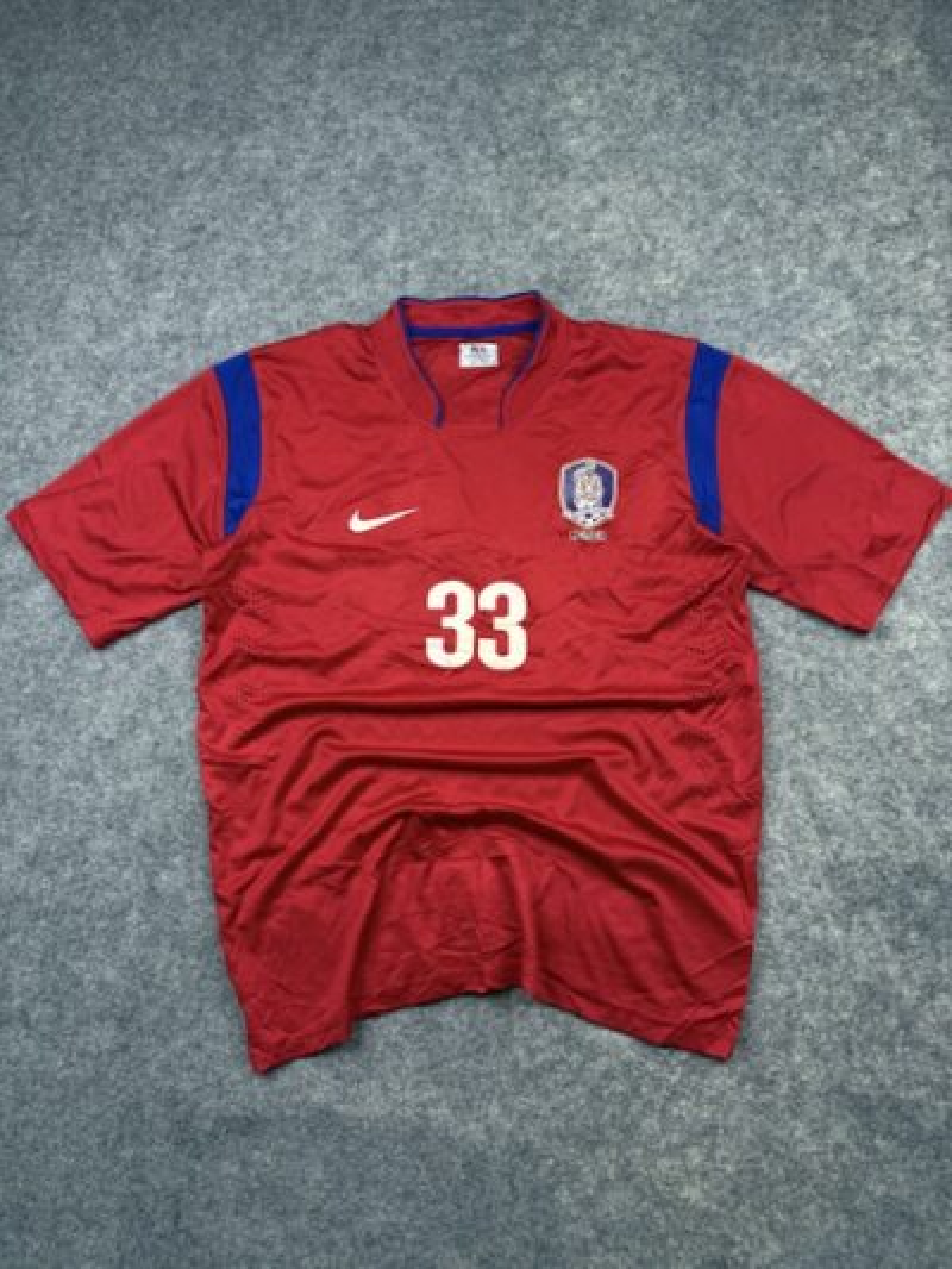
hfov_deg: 56.8
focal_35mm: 24
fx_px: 880
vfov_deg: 71.6
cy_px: 634
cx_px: 476
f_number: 1.78
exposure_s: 1/121
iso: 64
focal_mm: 6.76
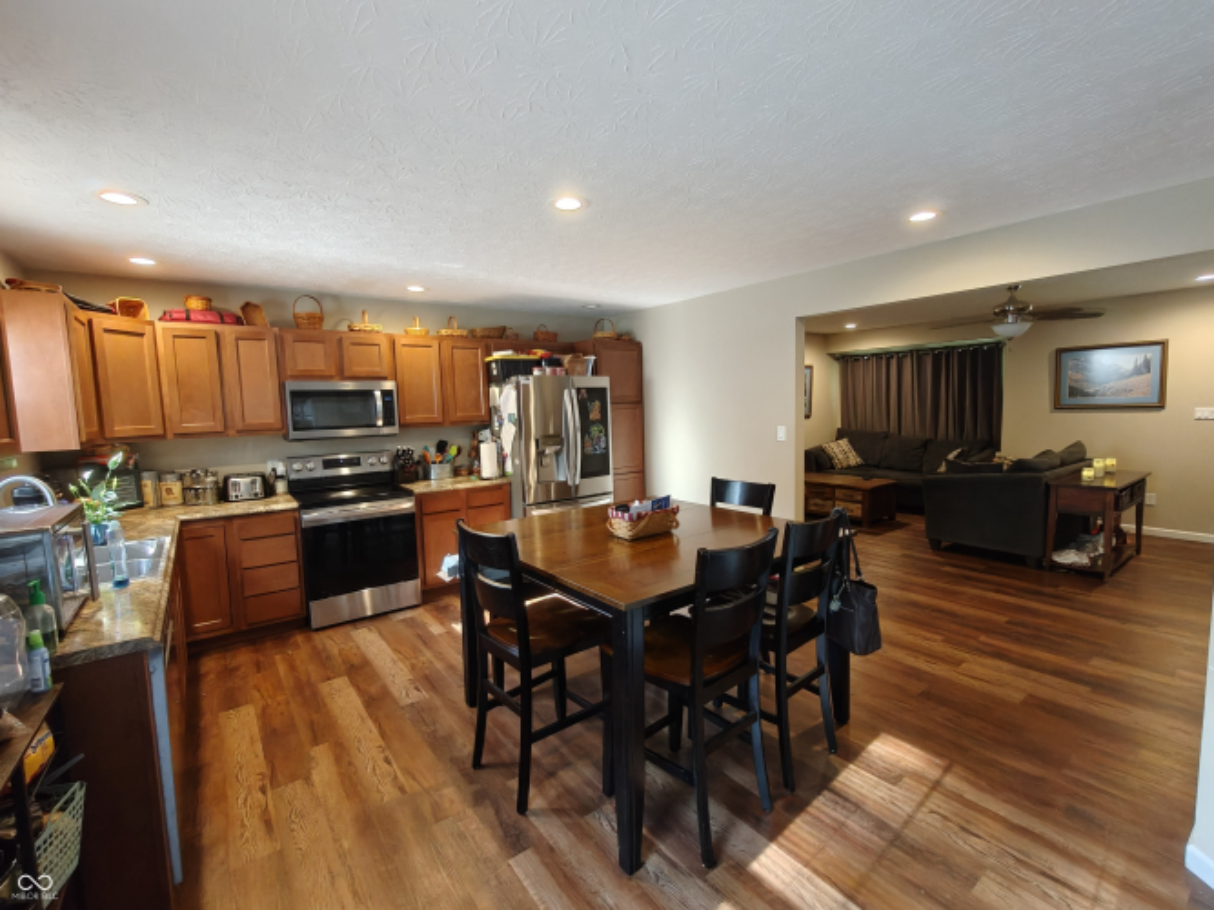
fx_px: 526
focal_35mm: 15
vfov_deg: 81.7
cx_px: 607
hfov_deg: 98.2
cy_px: 455
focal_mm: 2.3
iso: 1600
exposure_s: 1/120
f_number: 2
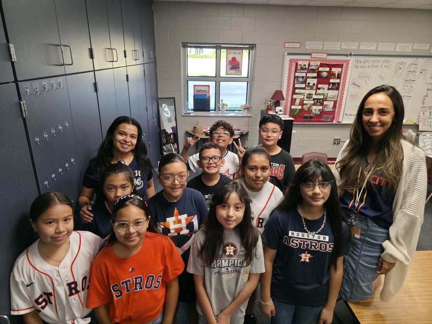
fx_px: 287
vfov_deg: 58.9
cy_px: 162
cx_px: 216
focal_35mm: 23
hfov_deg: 73.9
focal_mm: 6.3
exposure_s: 1/60
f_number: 1.7
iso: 160
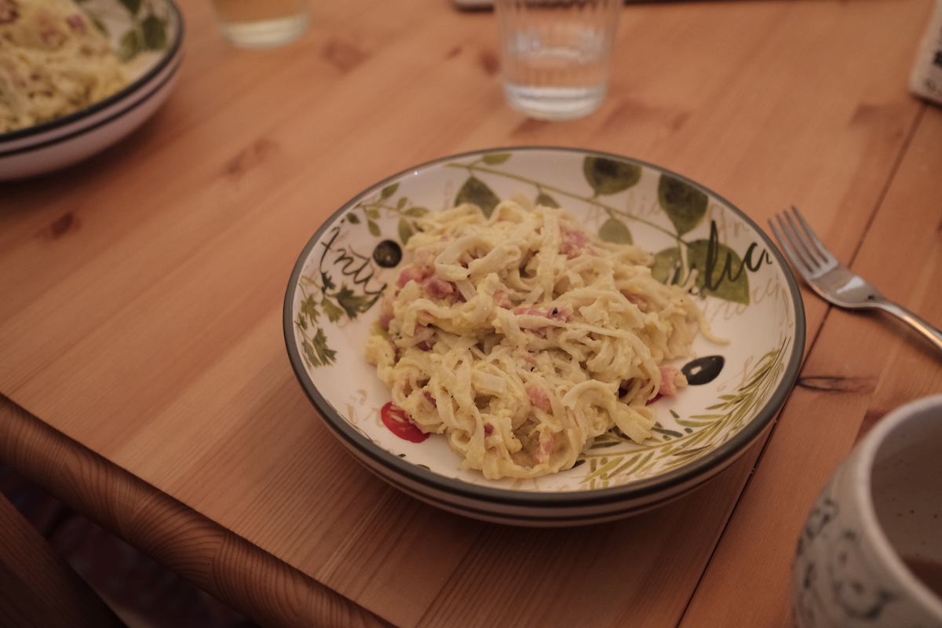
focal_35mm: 35
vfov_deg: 37.9
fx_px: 916
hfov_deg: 54.4
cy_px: 314
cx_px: 471
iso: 2000
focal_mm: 23
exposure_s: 1/60
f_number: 2.8
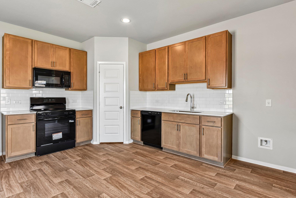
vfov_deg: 67.4
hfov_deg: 90.0
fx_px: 148
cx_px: 148
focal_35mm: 18
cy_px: 99
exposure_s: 1/20
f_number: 8
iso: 250
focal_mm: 18
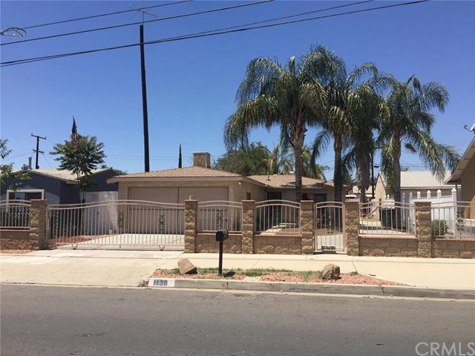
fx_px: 398
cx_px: 238
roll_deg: -0.3
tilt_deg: +4.1
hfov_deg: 61.7
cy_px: 178
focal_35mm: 29
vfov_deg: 48.2
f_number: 2.2
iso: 32
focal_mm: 4.15
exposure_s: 1/2326
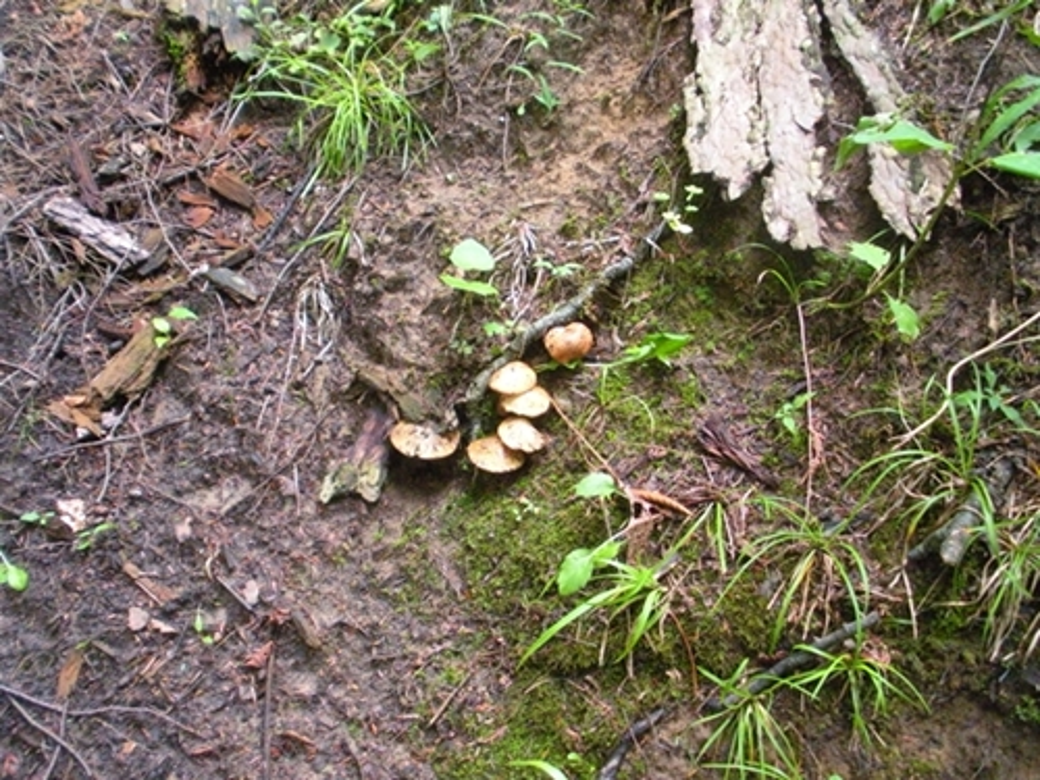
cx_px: 520
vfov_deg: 39.7
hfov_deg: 51.4
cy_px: 390
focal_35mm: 36
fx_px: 1082
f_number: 3.5
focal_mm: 6.3
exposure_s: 1/120
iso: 666
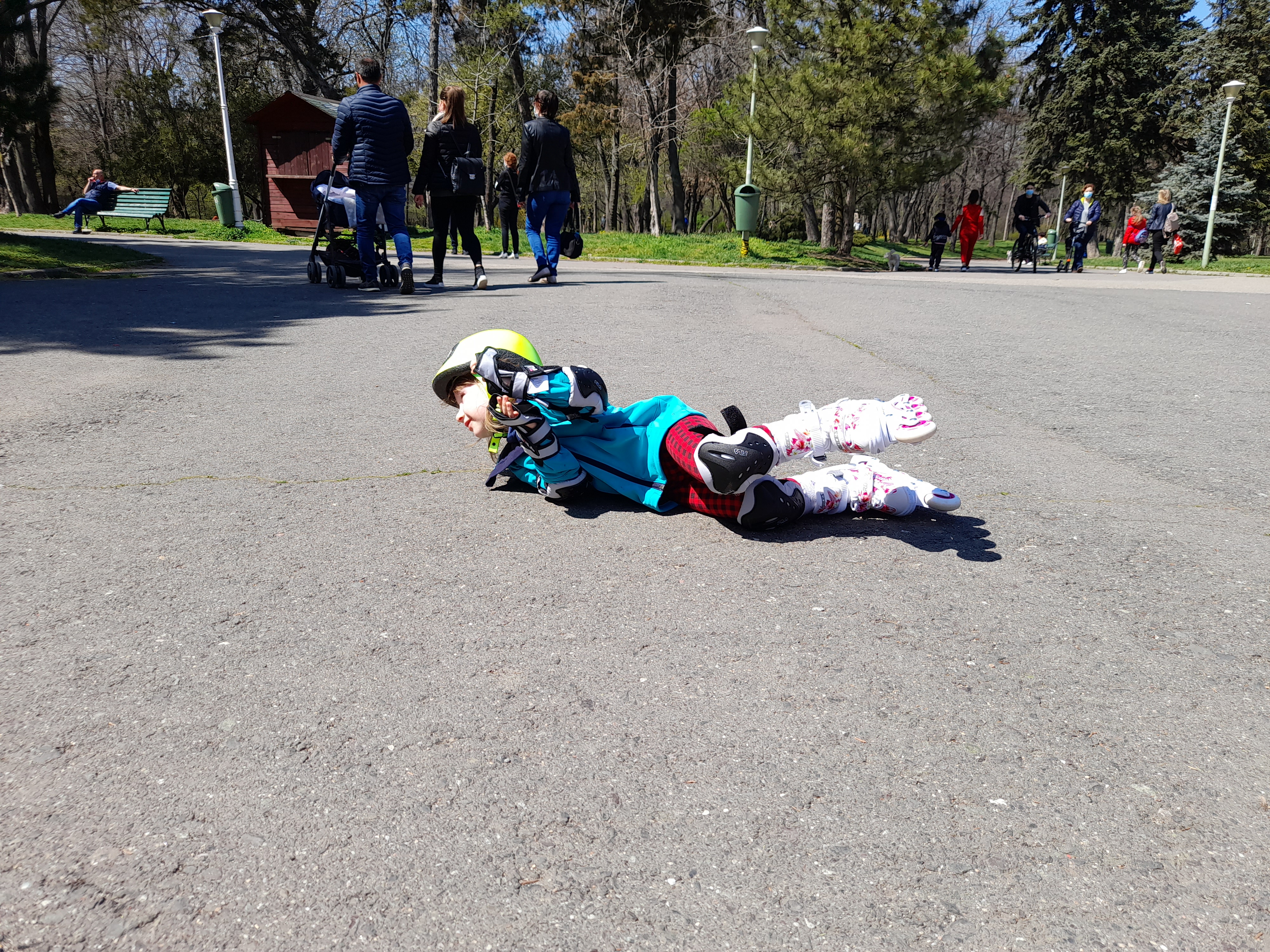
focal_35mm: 25
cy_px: 476
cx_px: 635
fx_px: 917
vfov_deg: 54.9
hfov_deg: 69.4
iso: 20
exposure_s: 1/489
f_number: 2
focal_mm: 4.6
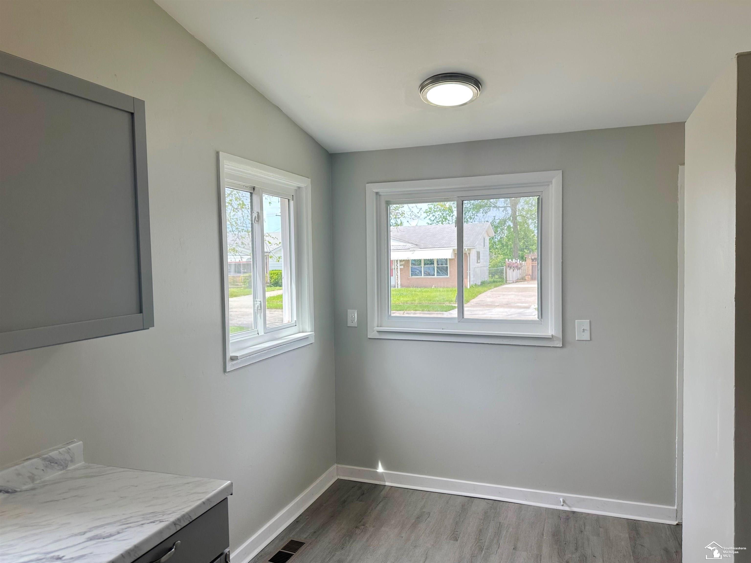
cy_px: 282
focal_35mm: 24
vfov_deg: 56.8
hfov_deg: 71.6
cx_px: 376
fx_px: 521
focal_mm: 6.86
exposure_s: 1/392
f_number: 1.78
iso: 80
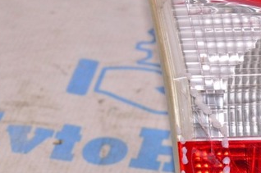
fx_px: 1202
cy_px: 126
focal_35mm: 166
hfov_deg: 12.3
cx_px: 211
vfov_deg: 8.2
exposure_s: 1/200
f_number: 8
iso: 1600
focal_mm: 55
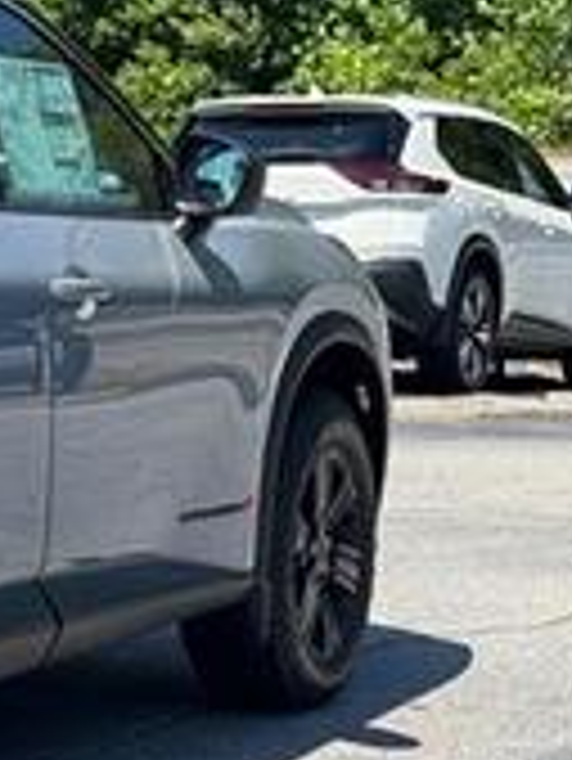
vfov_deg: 13.8
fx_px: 3147
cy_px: 409
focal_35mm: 143
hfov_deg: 9.8
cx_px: -495
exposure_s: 1/2110
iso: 64
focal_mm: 6.76
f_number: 1.78
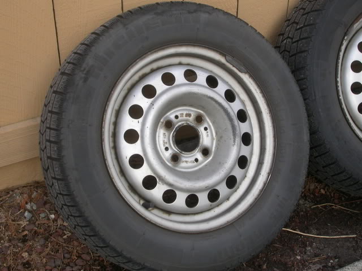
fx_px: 659
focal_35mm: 63
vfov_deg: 23.3
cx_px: 181
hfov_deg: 30.7
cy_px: 136
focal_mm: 13.1
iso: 100
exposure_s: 1/238
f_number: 3.1
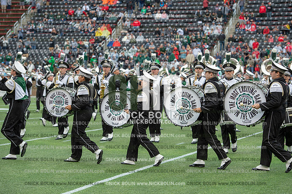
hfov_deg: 18.9
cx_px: 145
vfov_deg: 12.7
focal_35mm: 108
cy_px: 99
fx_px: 875
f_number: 4
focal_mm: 105
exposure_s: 1/500
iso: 400
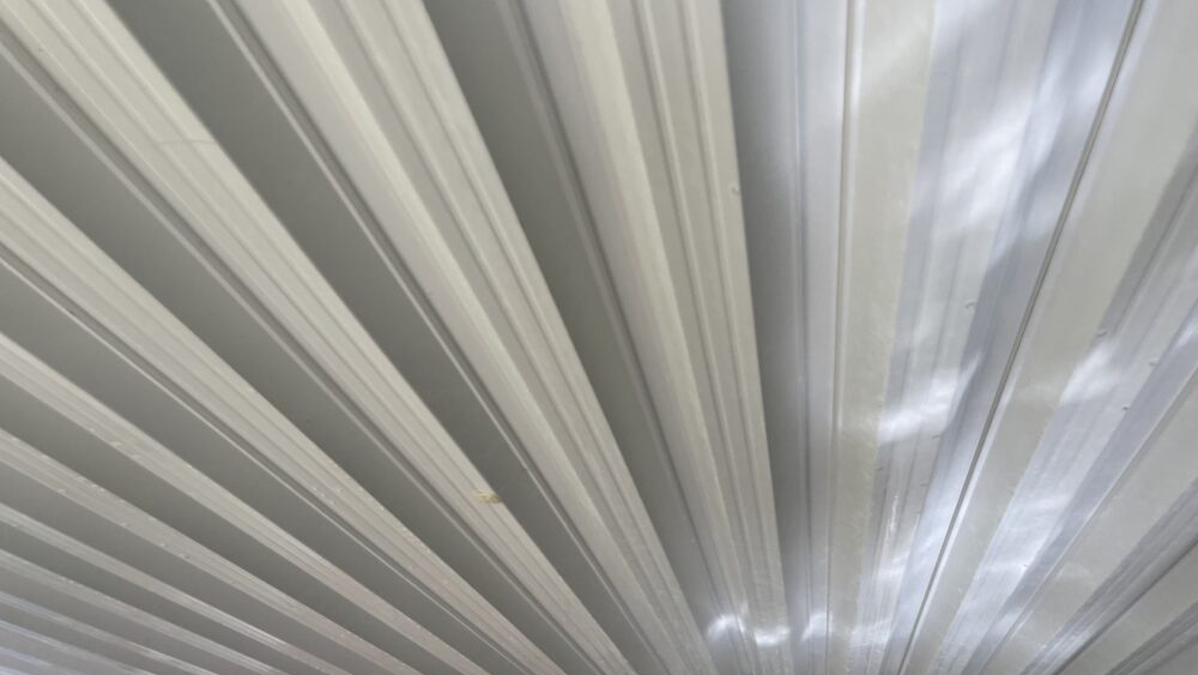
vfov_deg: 39.9
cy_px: 421
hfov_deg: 66.1
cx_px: 604
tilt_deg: +27.6
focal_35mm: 29
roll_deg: -2.8
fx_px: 921
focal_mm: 5.1
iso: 125
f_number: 1.6
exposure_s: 1/121
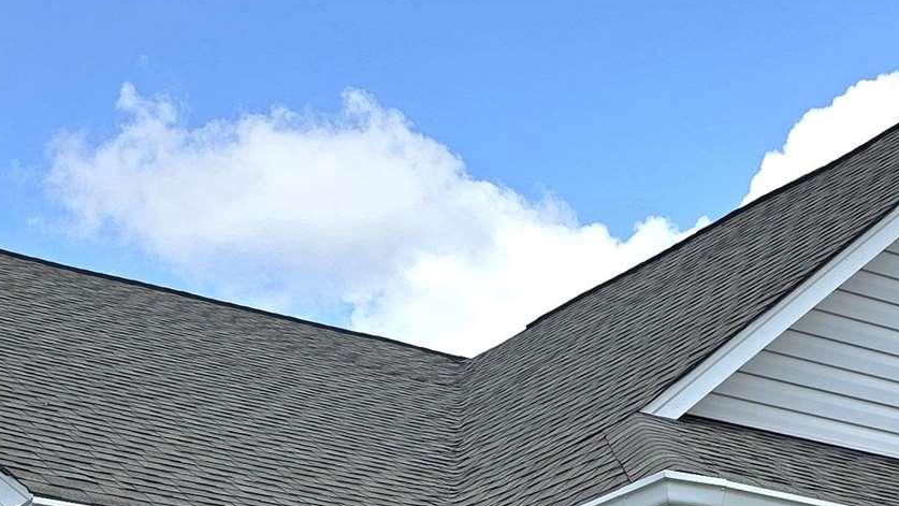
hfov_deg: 23.1
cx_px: 593
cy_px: 709
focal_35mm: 92
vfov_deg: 12.6
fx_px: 2193
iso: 80
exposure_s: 1/10000
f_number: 1.7
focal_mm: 6.3
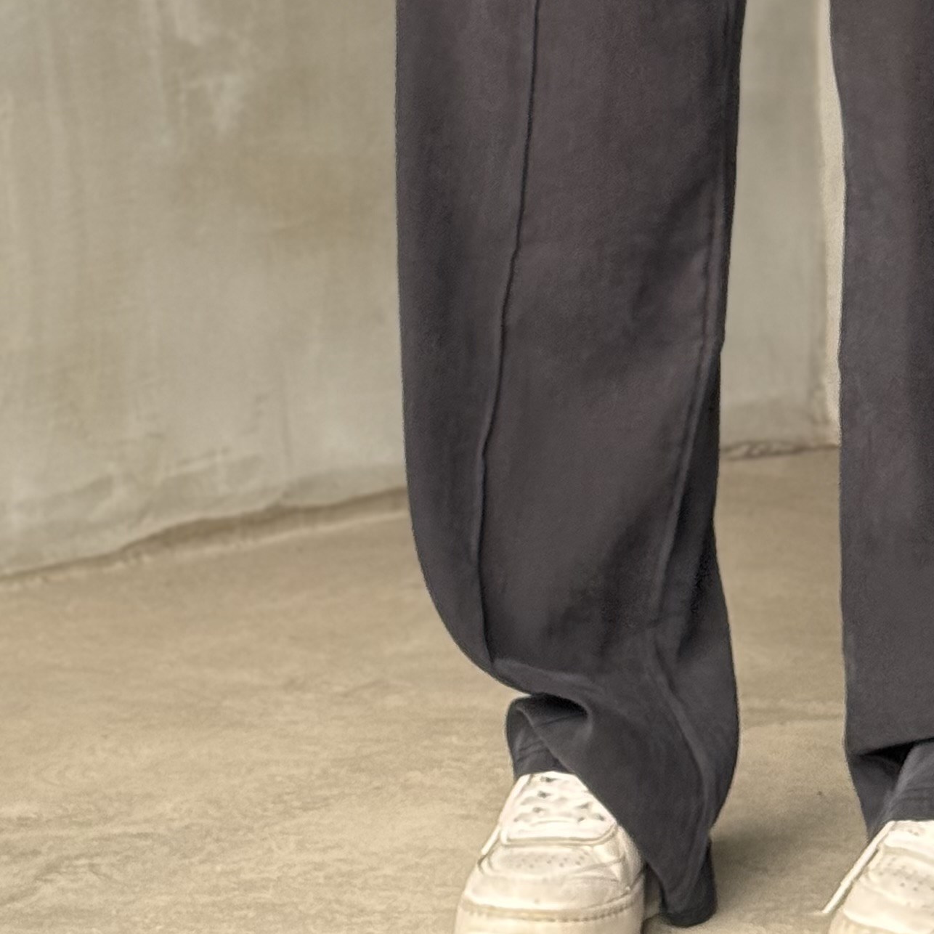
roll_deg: -0.6
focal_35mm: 133
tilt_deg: +3.3
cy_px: -412
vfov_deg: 12.5
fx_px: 4060
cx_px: 796
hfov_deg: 13.0
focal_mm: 6.76
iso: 160
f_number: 1.78
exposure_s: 1/60
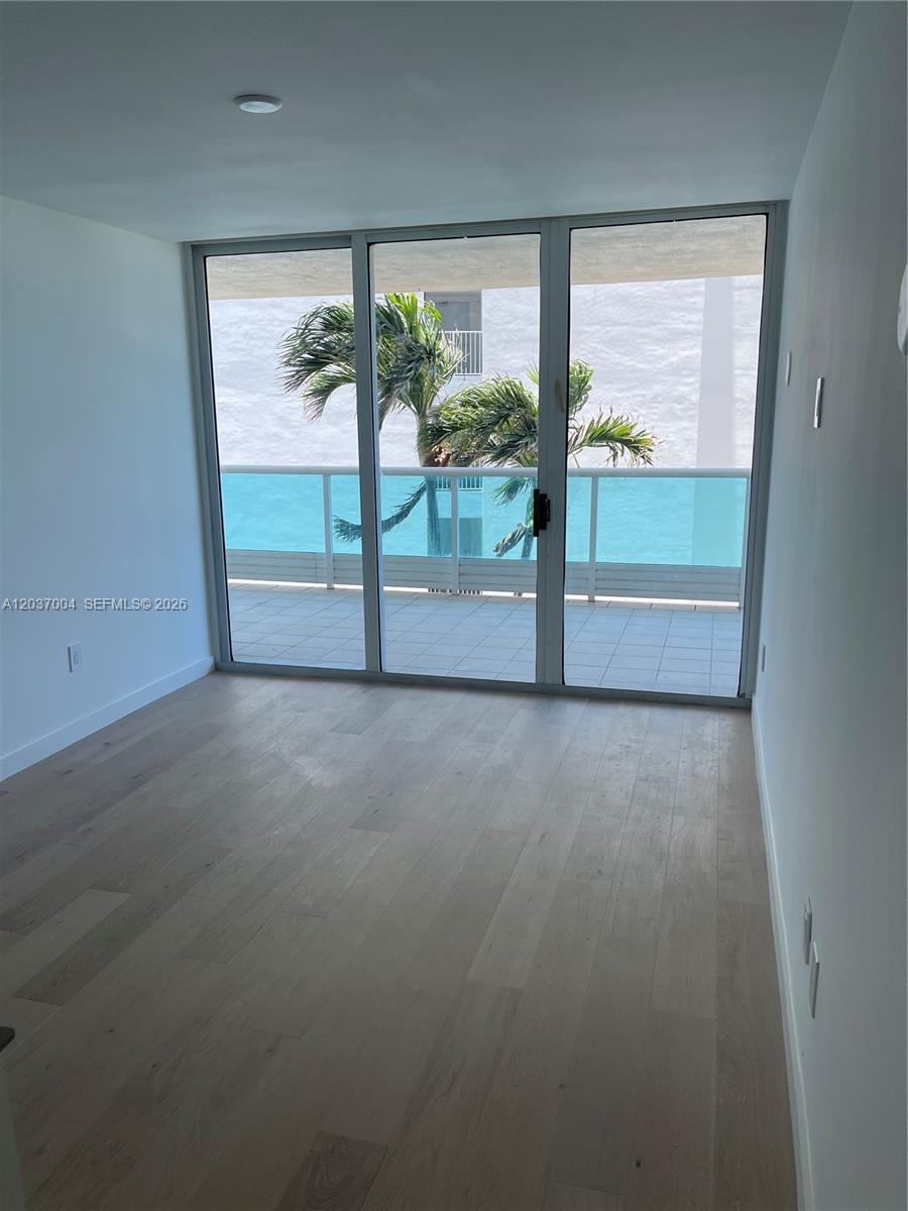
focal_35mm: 25
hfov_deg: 54.9
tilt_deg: -11.7
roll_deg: +0.8
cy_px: 606
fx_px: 874
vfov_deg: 69.4
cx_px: 454
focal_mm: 5.1
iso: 32
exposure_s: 1/284
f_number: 1.6
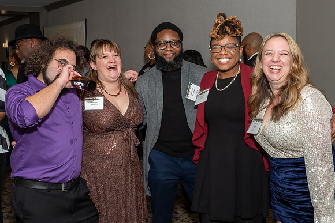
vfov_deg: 28.9
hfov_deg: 42.2
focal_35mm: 47
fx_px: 433
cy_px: 105
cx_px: 144
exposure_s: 1/250
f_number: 6.3
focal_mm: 22
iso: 400
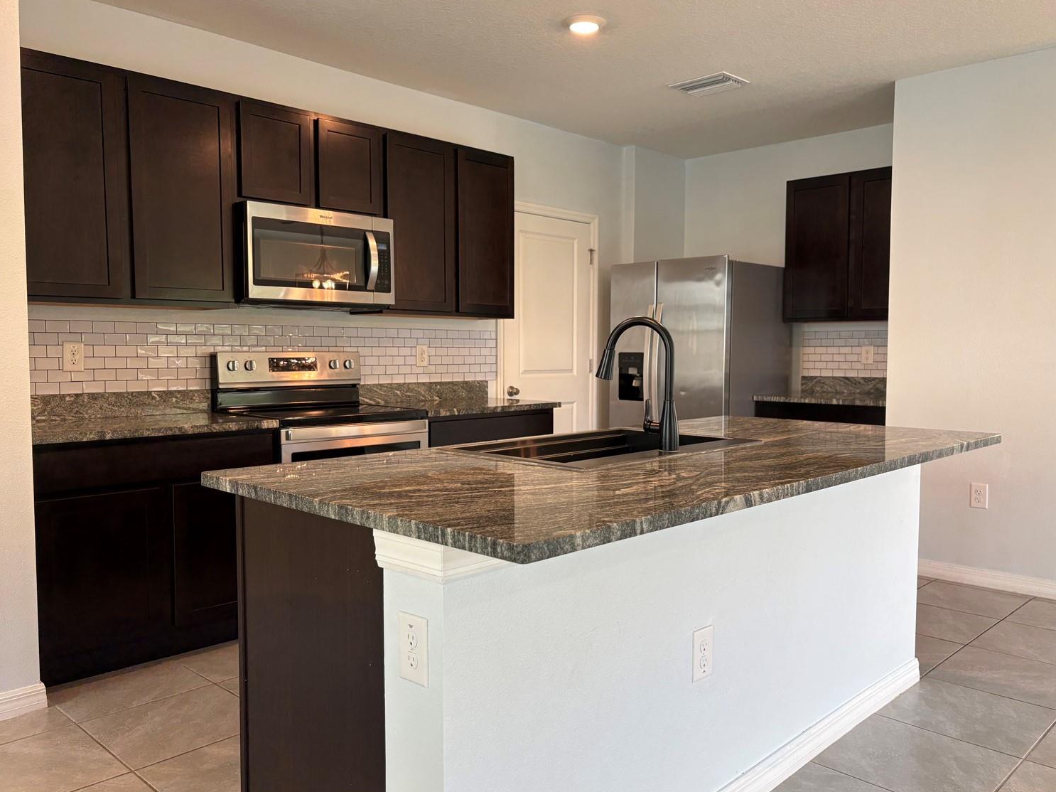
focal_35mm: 28
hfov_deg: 63.4
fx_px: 854
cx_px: 556
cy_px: 398
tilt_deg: -2.9
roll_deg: +0.7
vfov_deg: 49.7
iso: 125
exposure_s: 1/120
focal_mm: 5.96
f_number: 1.6
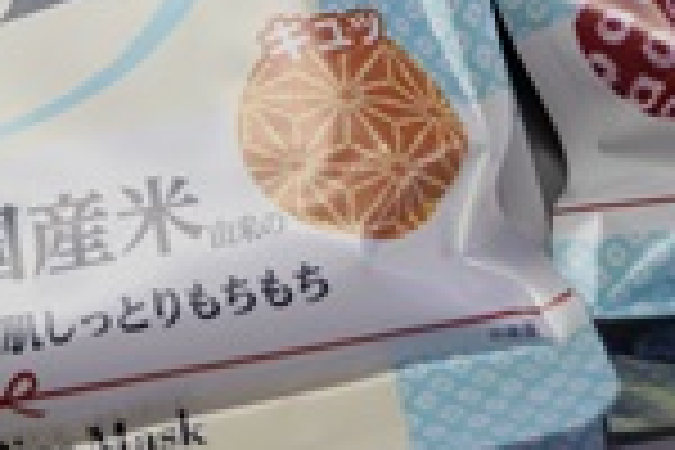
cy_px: -128
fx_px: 2437
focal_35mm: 130
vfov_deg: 10.3
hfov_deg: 15.5
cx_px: 36
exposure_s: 1/100
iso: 400
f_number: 5
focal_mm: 26
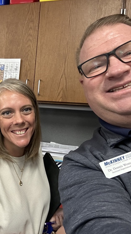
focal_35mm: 34
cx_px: 5
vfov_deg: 58.0
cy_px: 119
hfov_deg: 32.4
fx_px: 210
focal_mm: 2.69
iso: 160
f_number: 1.9
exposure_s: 1/60
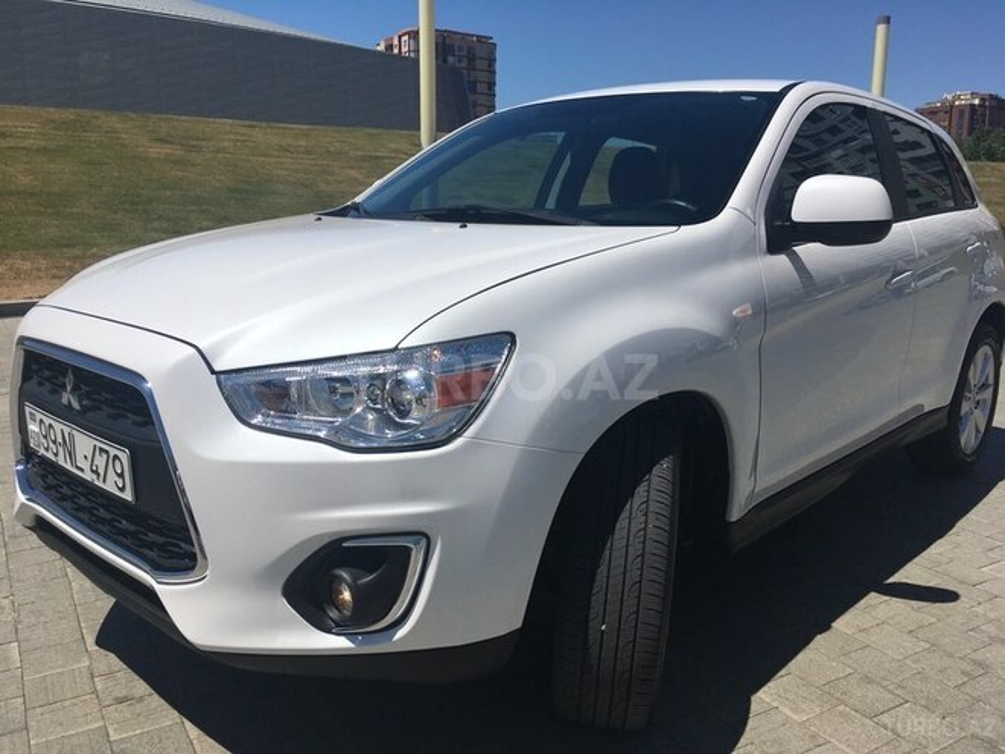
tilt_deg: -12.0
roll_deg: -0.8
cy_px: 377
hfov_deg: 61.7
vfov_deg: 48.2
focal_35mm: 29
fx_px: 842
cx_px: 502
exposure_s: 1/4049
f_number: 2.2
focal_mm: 4.15
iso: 25
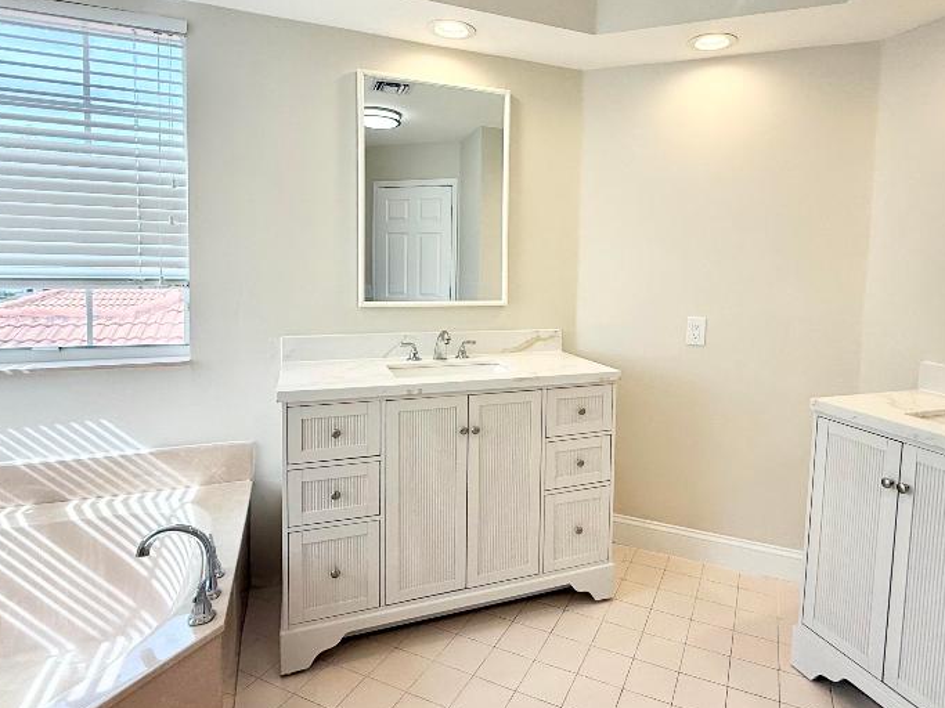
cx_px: 533
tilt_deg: -4.2
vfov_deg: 63.1
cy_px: 304
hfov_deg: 78.6
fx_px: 573
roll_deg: -1.9
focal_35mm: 21
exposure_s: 1/319
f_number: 2.2
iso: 64
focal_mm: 2.22
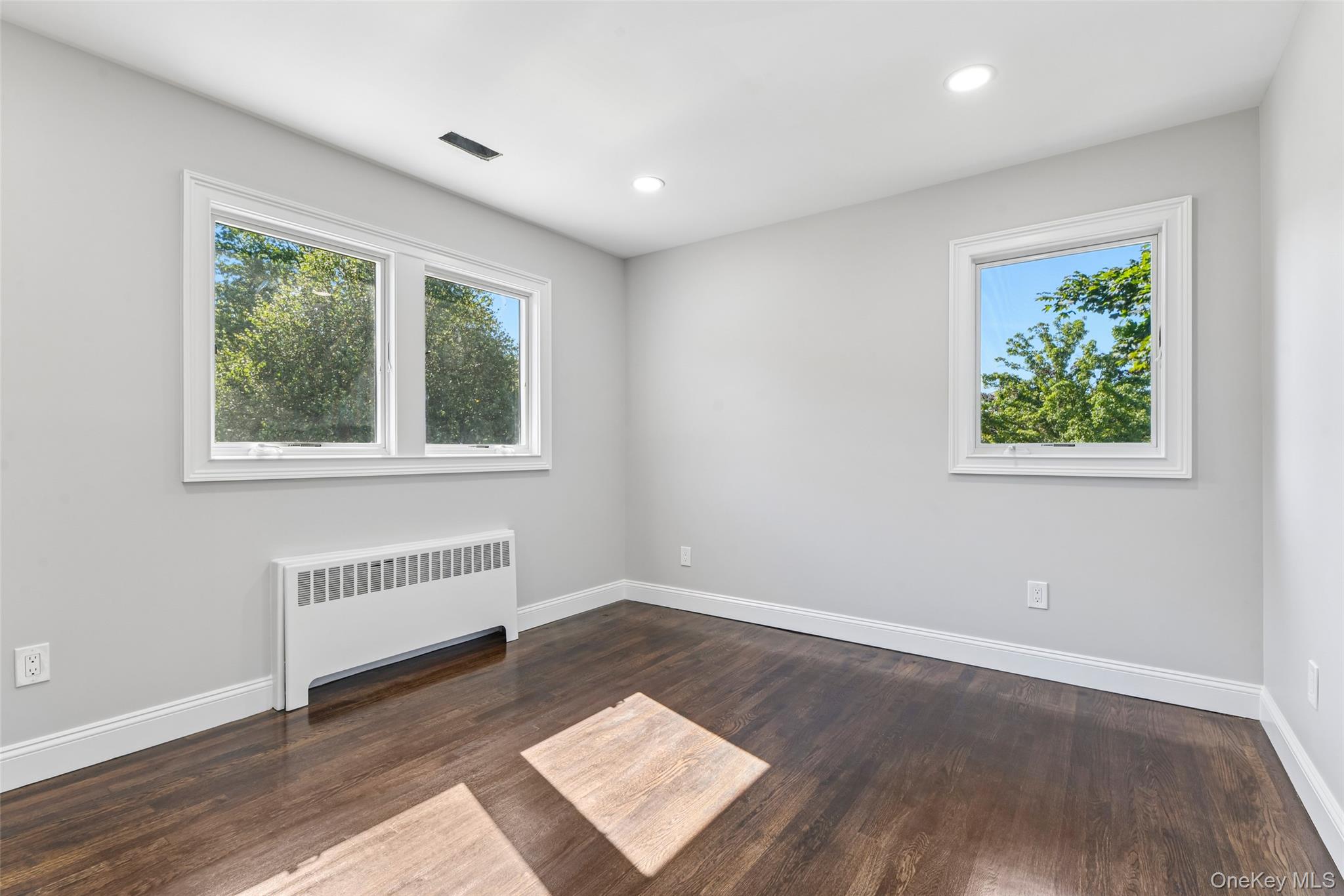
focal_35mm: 16
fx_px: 597
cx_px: 672
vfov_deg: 73.7
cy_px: 448
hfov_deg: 96.7
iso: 200
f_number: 9
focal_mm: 16
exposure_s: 1/25
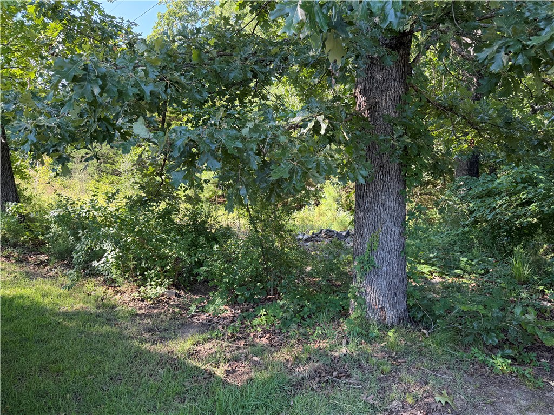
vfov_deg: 56.8
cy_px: 208
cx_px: 277
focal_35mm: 24
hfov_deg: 71.6
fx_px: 384
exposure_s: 1/210
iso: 80
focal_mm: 6.76
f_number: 1.78
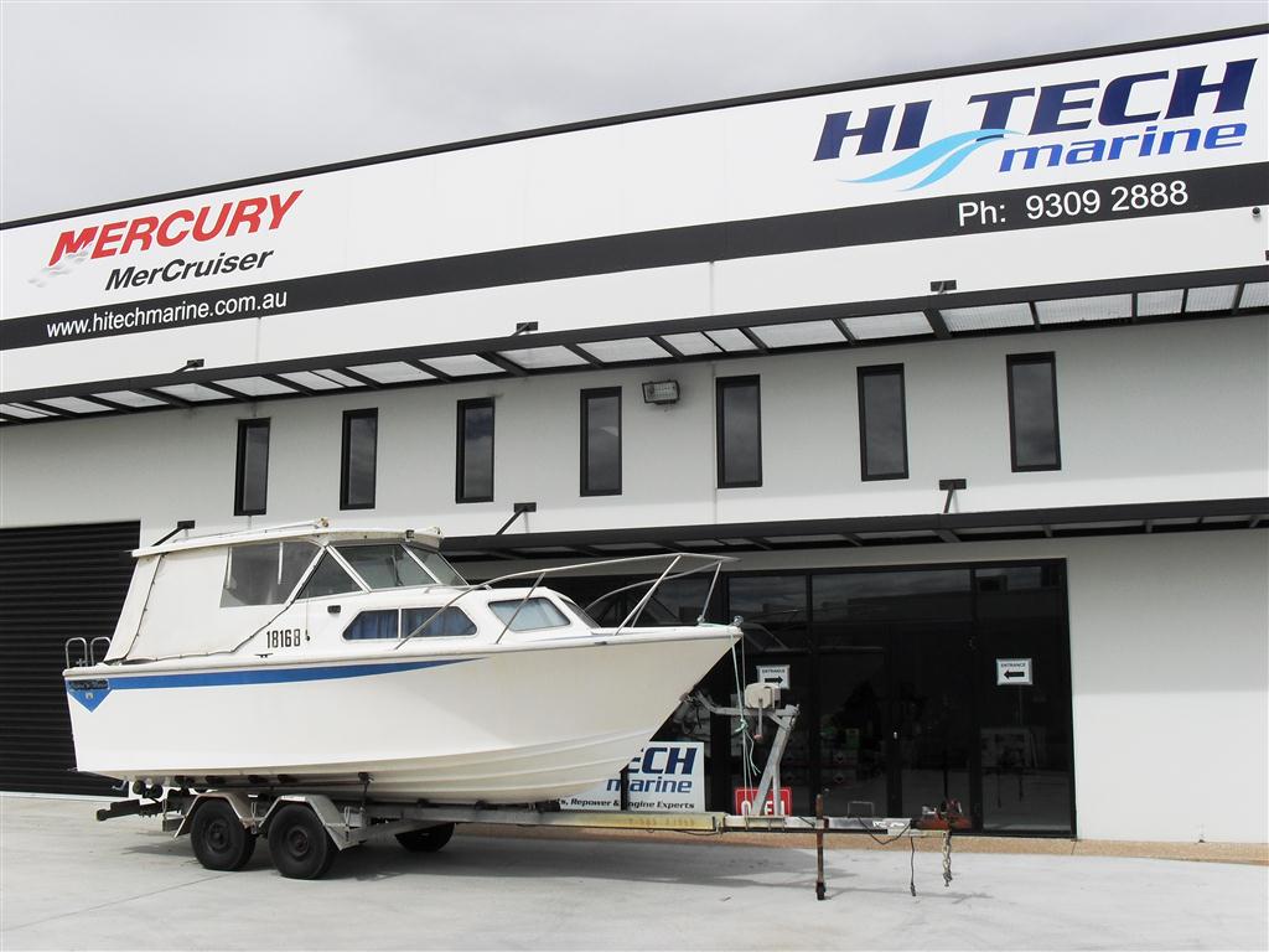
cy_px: 476
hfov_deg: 52.6
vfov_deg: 40.7
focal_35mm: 35
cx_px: 634
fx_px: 1283
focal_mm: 6.3
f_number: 8.4
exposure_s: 1/500
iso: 100
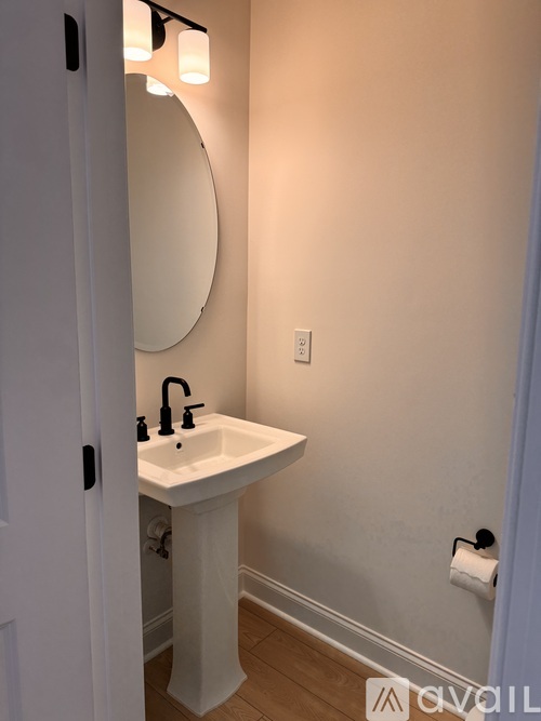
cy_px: 360
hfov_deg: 56.8
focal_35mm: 24
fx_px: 500
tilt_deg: -9.5
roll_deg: +0.2
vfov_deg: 71.6
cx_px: 270
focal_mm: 6.76
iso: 50
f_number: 1.78
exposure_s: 1/120
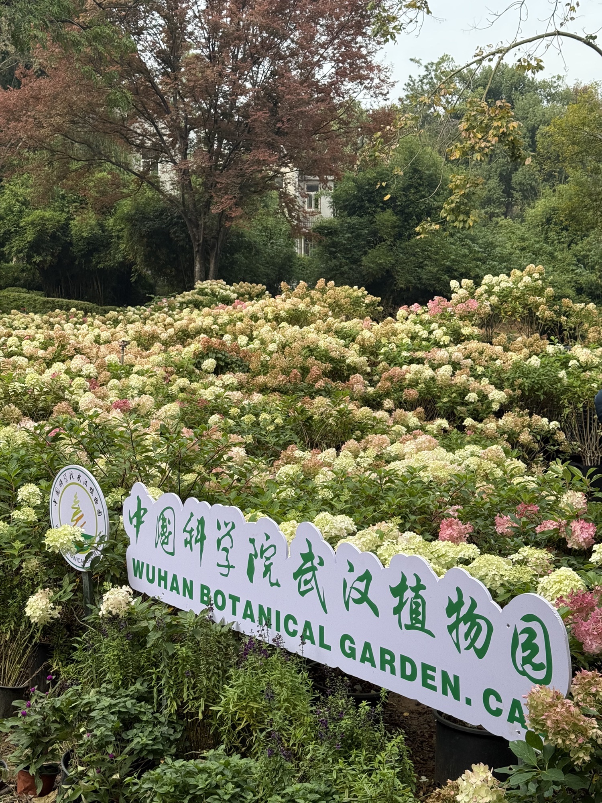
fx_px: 1113
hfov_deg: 30.3
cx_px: 301
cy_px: 402
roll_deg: -1.0
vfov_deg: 39.7
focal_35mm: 48
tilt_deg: -5.0
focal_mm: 6.76
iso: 80
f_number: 1.78
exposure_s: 1/1185
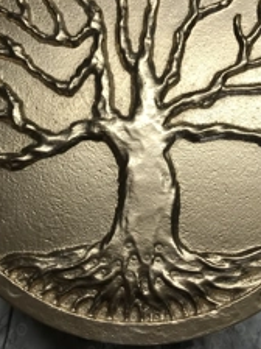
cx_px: 141
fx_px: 503
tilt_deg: -76.4
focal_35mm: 50
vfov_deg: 38.1
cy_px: 146
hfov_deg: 29.1
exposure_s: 1/247
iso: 20
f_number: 1.8
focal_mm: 3.99
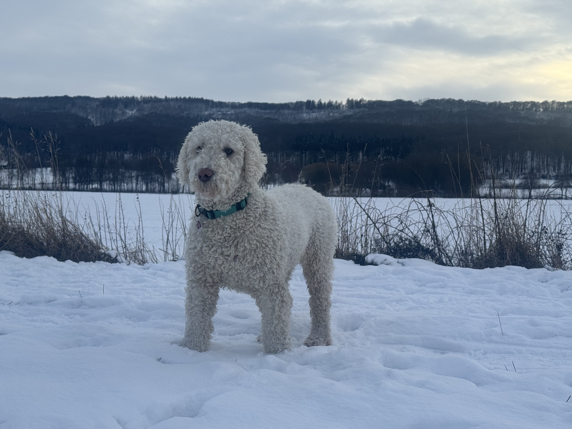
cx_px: 286
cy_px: 214
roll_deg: -0.8
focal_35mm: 48
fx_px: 793
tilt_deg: -0.4
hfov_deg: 39.7
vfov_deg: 30.3
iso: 64
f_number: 1.78
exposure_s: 1/2415
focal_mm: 6.76
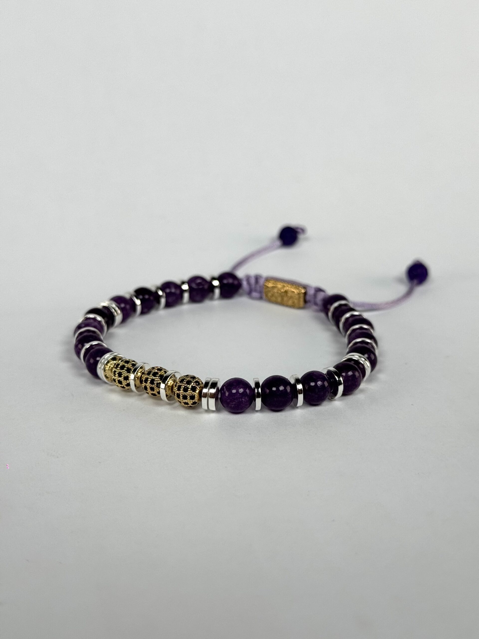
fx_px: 886
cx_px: 240
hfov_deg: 30.3
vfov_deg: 39.7
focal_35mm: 48
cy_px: 320
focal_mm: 6.76
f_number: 1.78
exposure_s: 1/7937
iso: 64
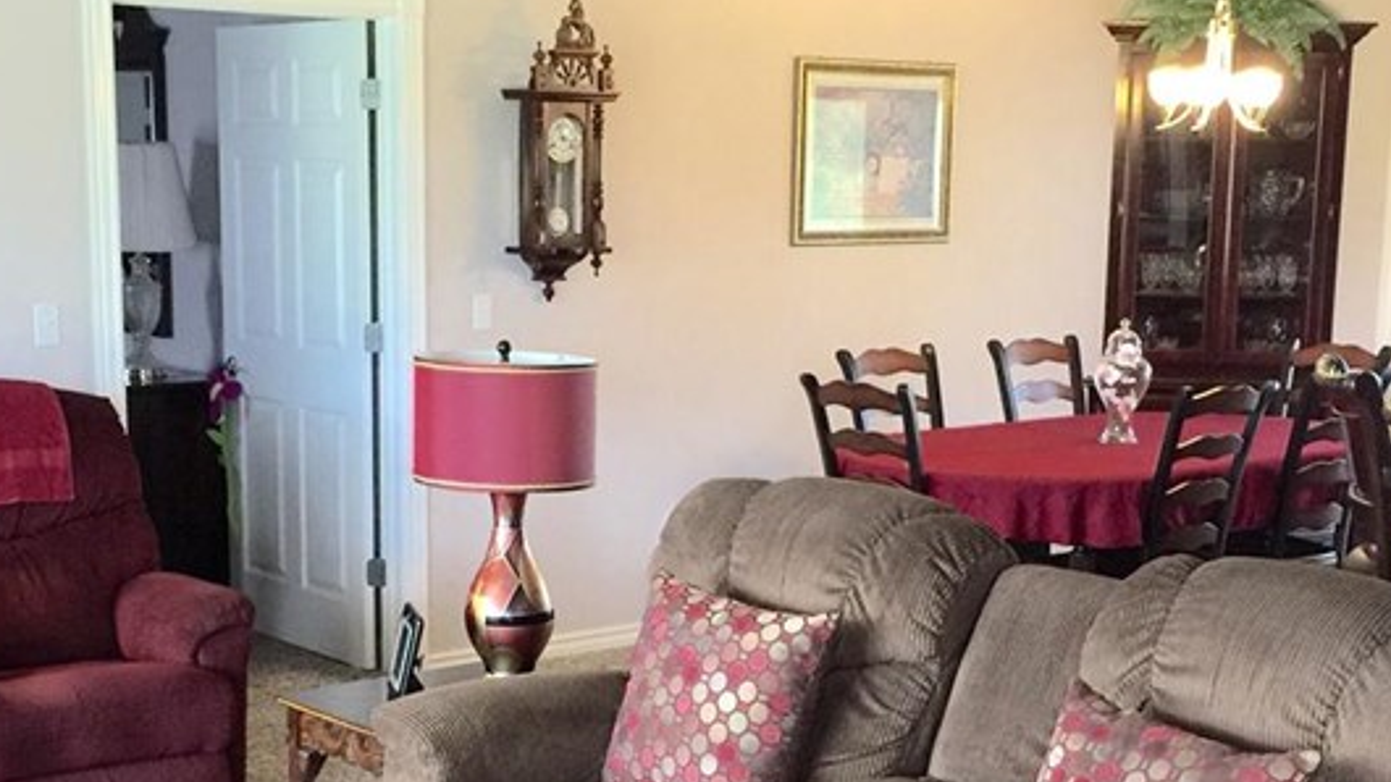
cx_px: 719
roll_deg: -1.9
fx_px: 2250
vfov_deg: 19.6
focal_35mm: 61
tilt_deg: -12.5
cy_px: 559
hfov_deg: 34.4
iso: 80
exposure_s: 1/15
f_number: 2.2
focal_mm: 4.15
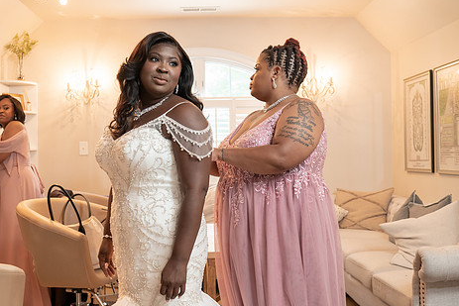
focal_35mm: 44
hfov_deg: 44.3
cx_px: 192
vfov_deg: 30.5
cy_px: 157
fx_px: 561
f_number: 4
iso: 1600
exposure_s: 1/100
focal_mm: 35
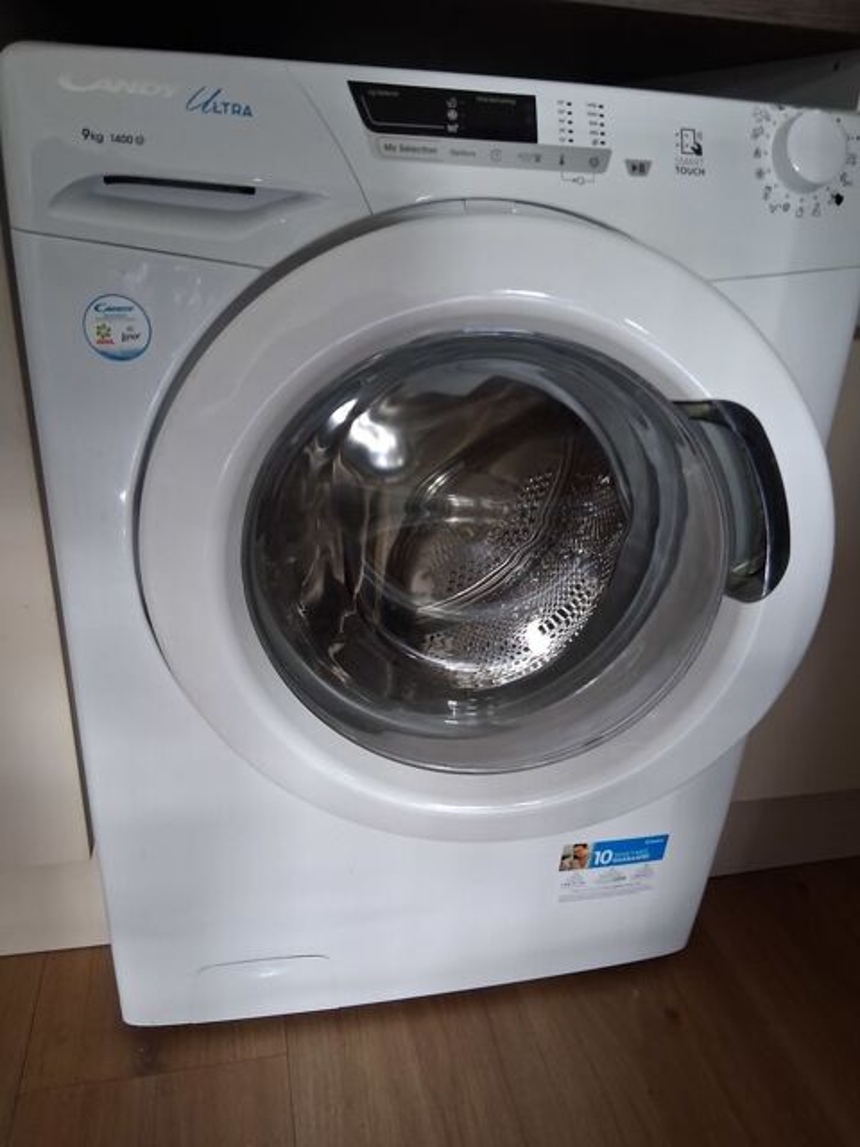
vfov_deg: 67.3
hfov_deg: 53.1
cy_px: 574
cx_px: 430
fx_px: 861
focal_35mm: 26
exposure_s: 1/25
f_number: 1.8
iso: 500
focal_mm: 3.98
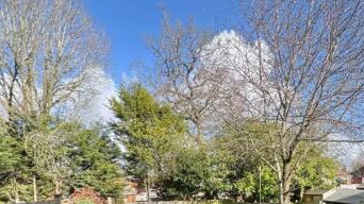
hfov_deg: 70.4
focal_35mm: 26
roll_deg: +0.9
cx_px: 235
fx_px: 251
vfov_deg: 38.3
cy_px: 213
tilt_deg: -5.6
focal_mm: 2.22
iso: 40
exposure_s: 1/495
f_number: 2.2
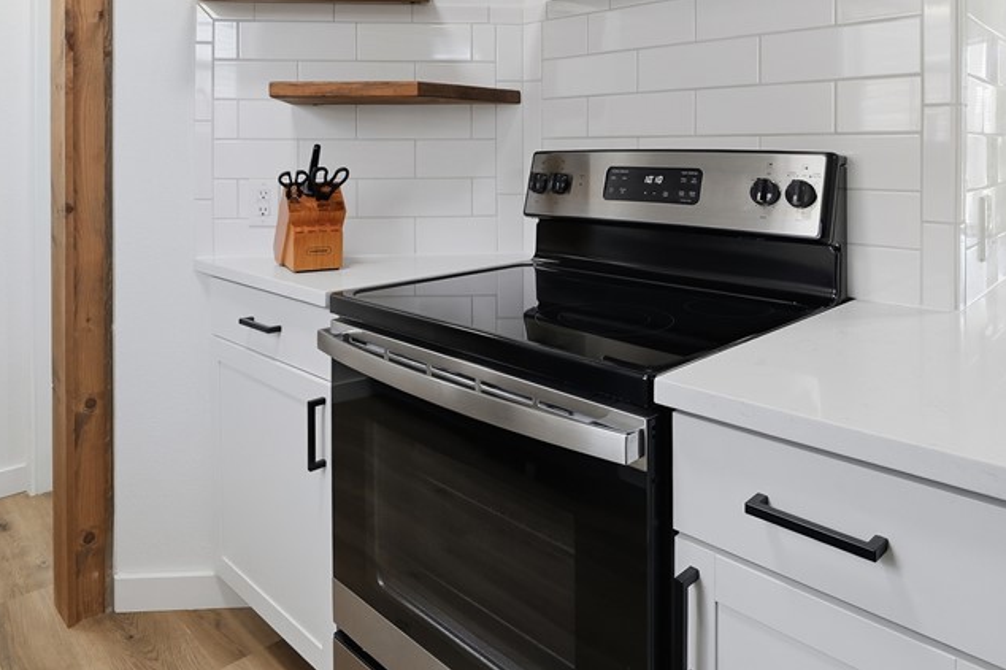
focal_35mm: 24
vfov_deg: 50.1
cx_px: 527
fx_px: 670
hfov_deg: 73.7
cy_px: 140
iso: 400
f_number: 9
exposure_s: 1/50
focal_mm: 14
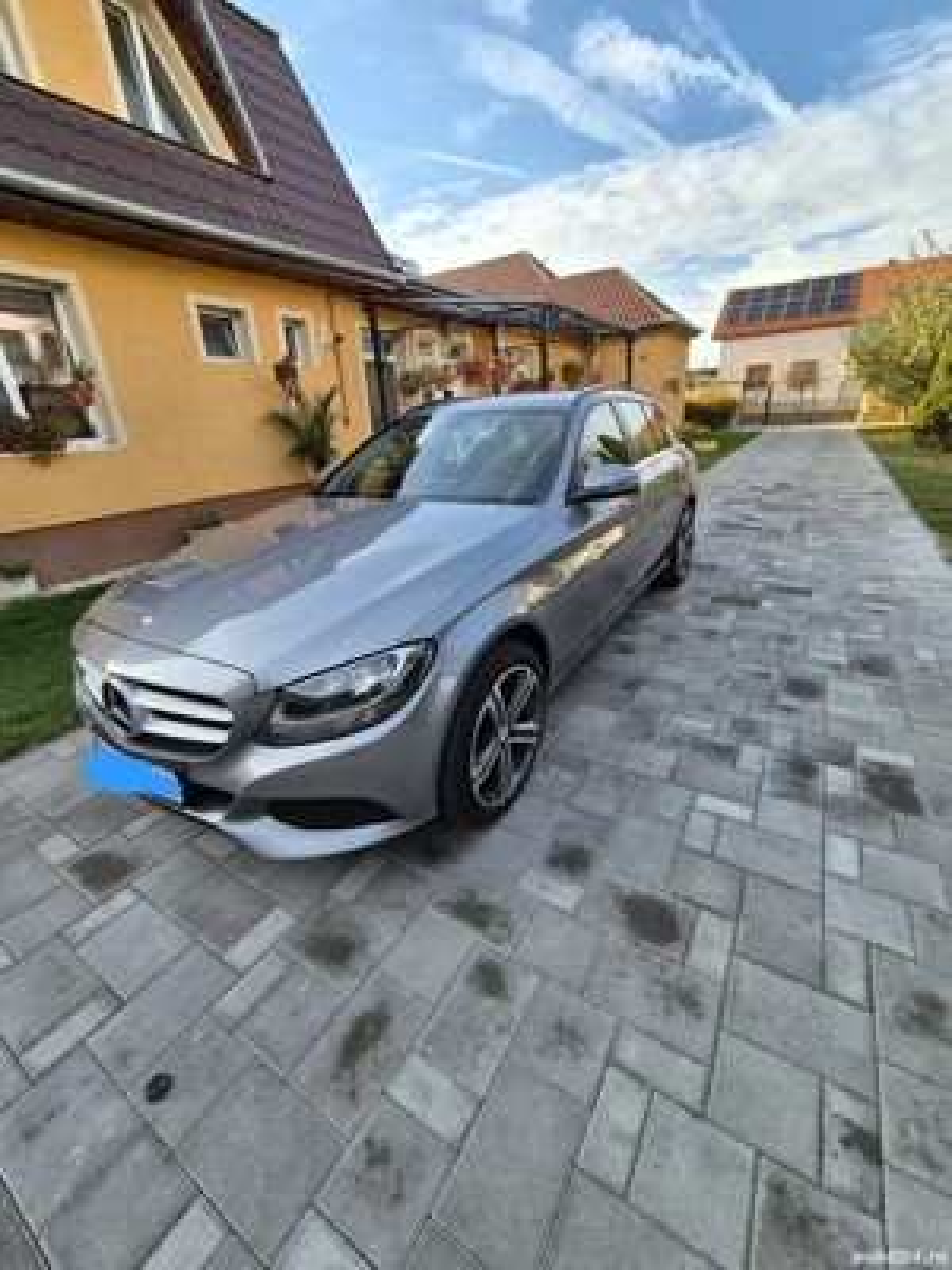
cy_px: 635
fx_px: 477
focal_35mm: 13
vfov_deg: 106.2
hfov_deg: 89.9
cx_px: 476
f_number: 2.2
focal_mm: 2.2
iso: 50
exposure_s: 1/556
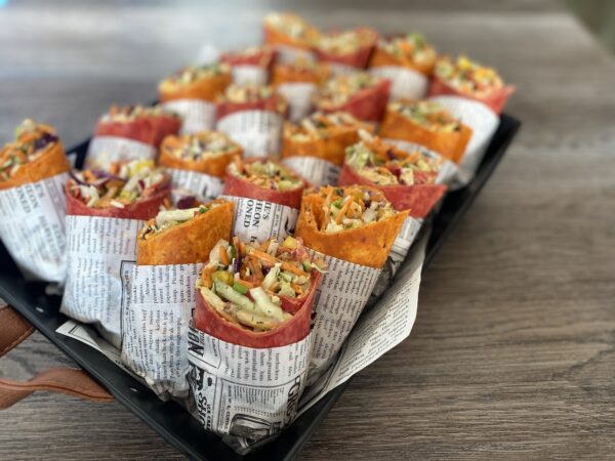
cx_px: 308
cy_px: 230
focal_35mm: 26
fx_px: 462
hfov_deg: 67.3
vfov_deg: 53.1
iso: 100
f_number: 1.8
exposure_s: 1/100
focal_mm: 4.25
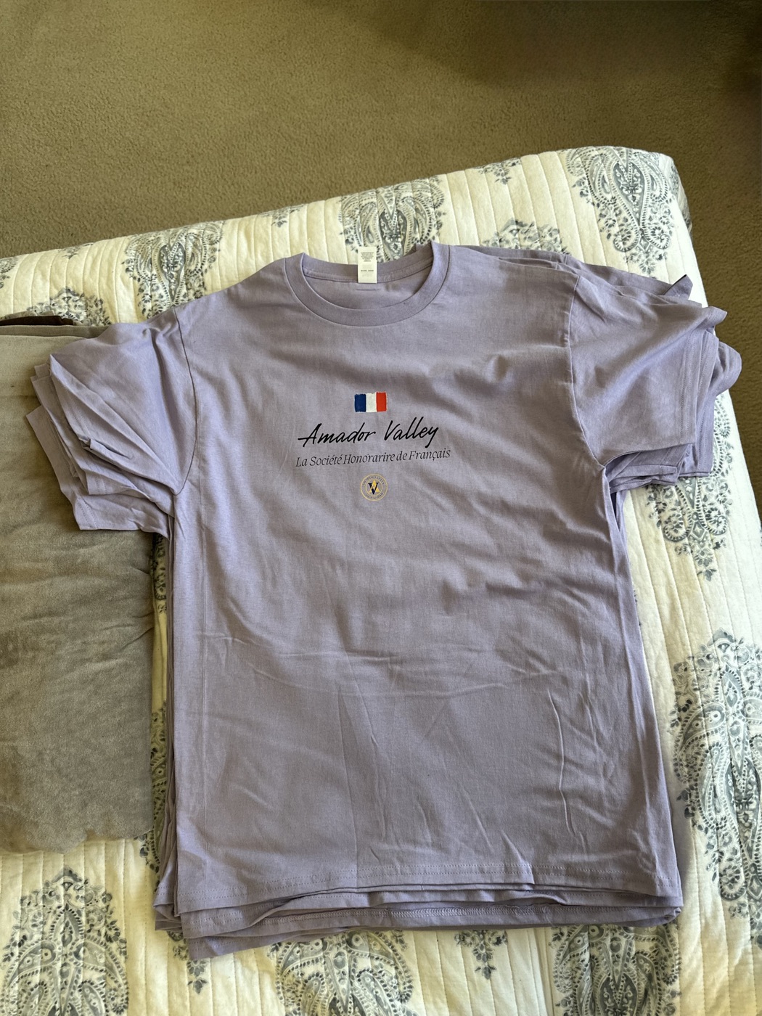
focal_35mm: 24
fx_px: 704
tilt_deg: -73.8
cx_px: 381
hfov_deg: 56.8
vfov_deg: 71.6
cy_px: 508
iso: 200
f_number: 1.78
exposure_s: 1/121
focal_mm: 6.86
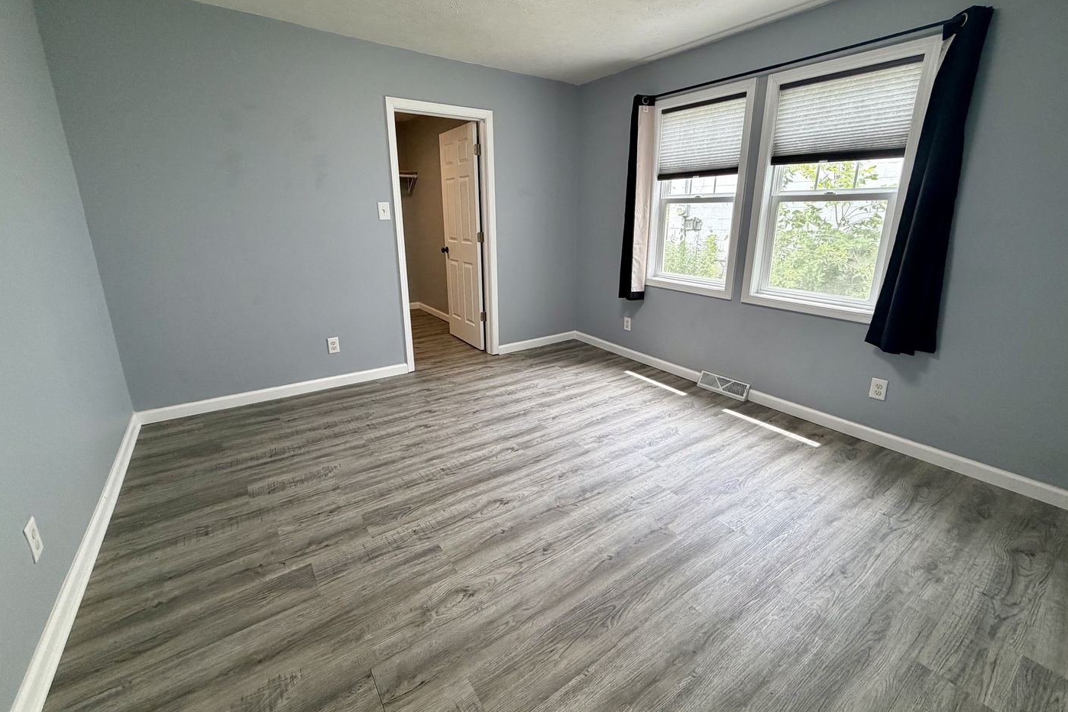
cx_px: 536
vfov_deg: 77.1
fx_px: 445
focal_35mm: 15
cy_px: 324
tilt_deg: -14.6
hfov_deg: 100.4
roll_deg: +0.9
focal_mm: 2.22
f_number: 2.2
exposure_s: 1/120
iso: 200
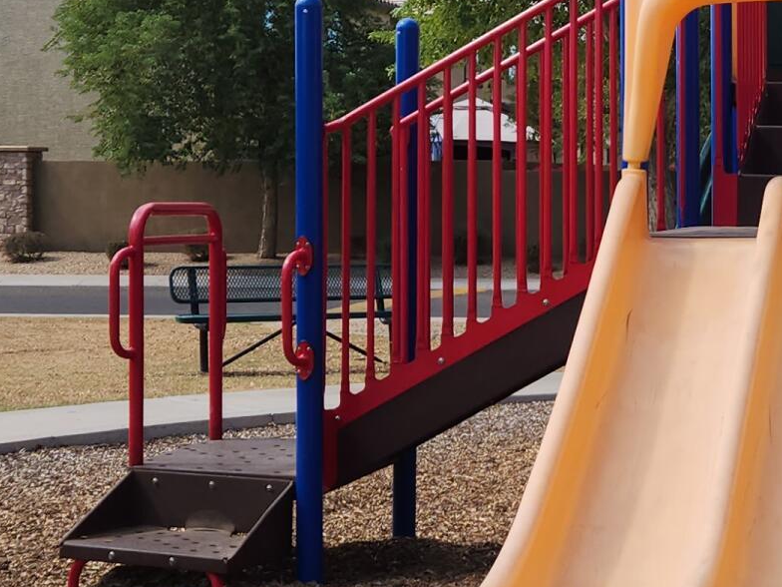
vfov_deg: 16.7
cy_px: 186
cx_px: 789
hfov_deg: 21.4
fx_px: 1988
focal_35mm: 88
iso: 20
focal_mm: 5.4
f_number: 1.8
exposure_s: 1/1380
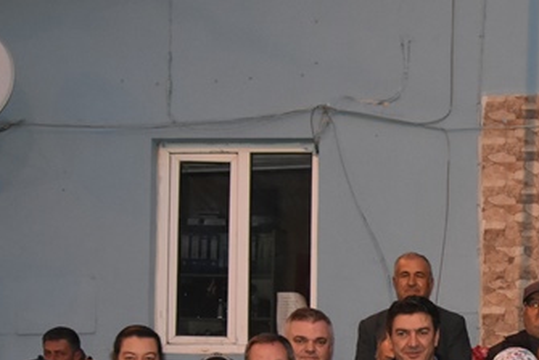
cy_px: 369
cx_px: 682
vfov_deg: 12.3
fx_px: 1648
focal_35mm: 110
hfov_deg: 17.5
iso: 1600
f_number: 5.6
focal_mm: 24
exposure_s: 1/60
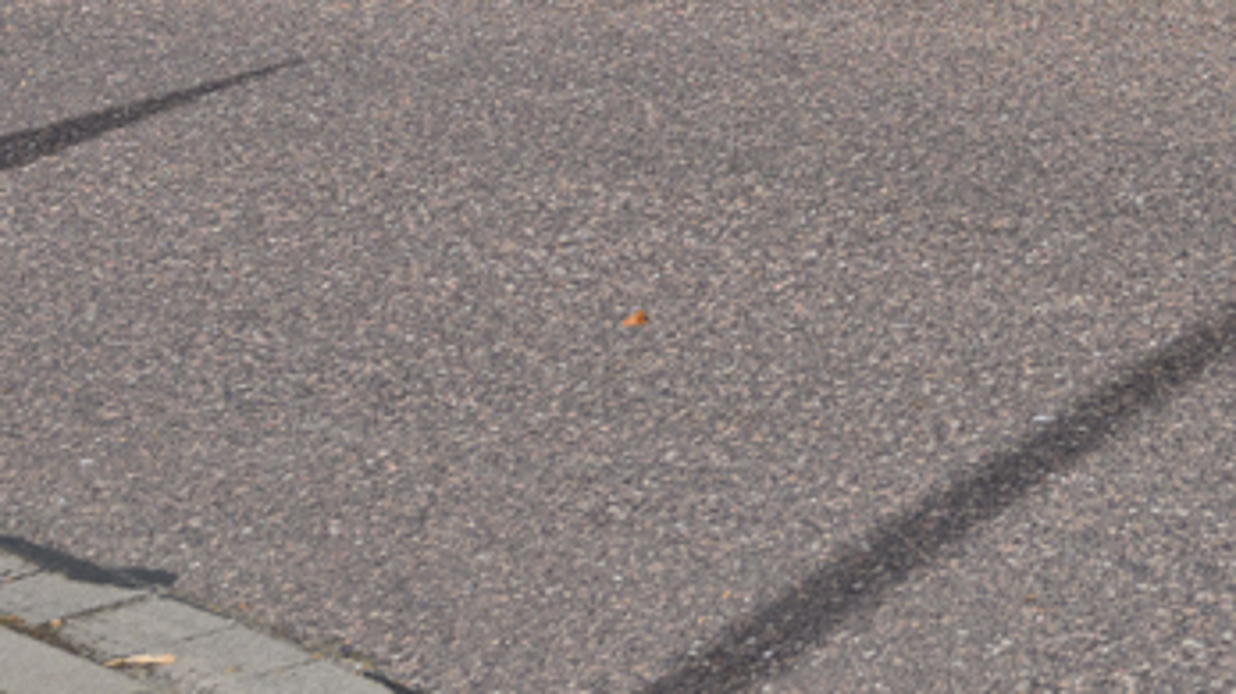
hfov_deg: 13.7
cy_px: -303
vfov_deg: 7.8
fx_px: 4980
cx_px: 1507
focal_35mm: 152
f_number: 5
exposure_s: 1/2000
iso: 200
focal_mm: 28
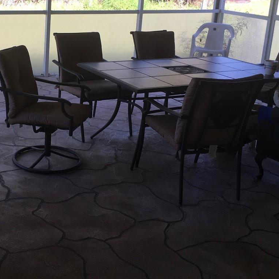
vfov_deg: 31.3
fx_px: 492
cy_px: 88
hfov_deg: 30.5
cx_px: 40
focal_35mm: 54
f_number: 2.2
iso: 25
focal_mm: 4.15
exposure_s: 1/123
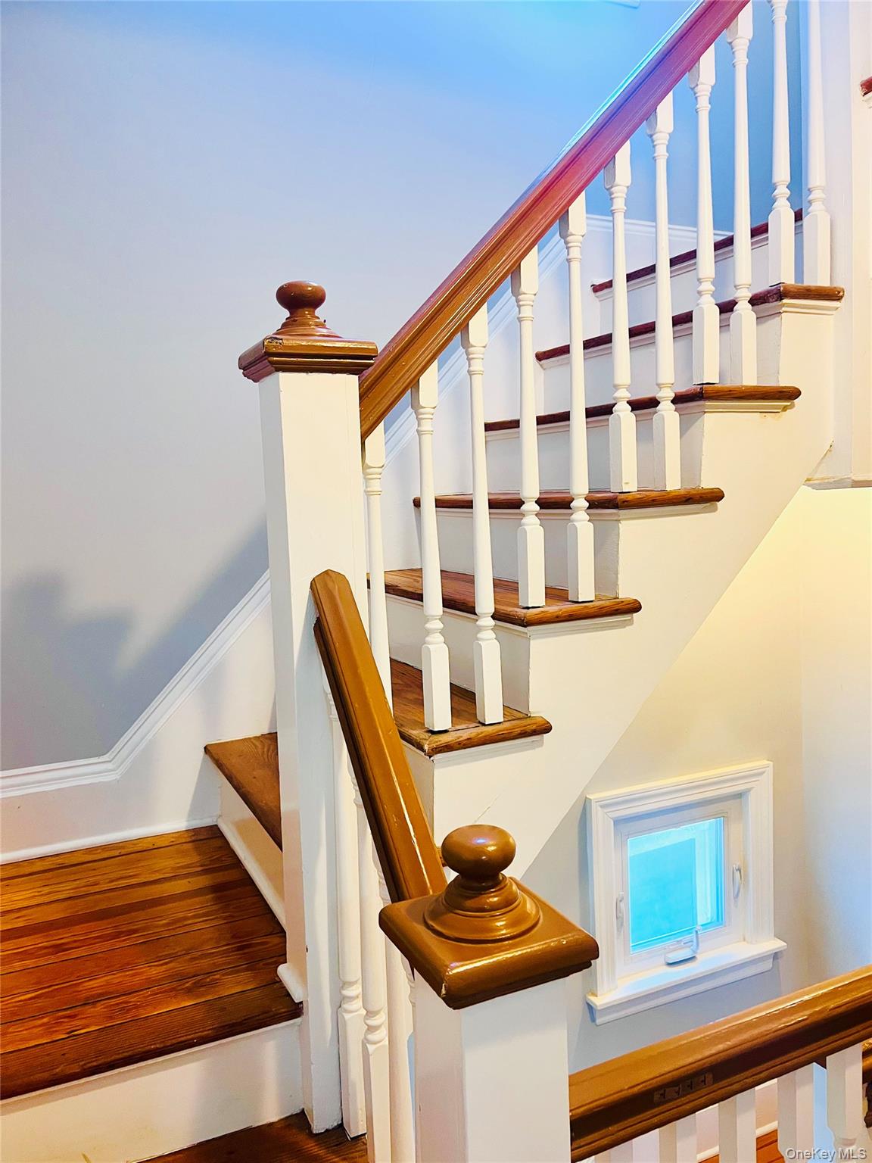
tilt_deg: -2.6
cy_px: 582
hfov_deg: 53.1
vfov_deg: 67.3
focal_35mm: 26
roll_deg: +2.6
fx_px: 873
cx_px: 436
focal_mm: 5.7
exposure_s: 1/60
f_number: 1.5
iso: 200
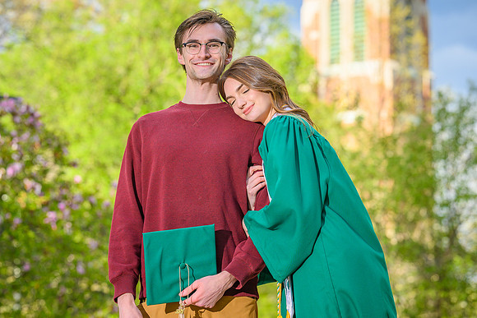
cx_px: 214
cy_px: 168
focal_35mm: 153
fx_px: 2027
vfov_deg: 9.0
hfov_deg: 13.4
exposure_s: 1/400
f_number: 5
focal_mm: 135
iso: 100
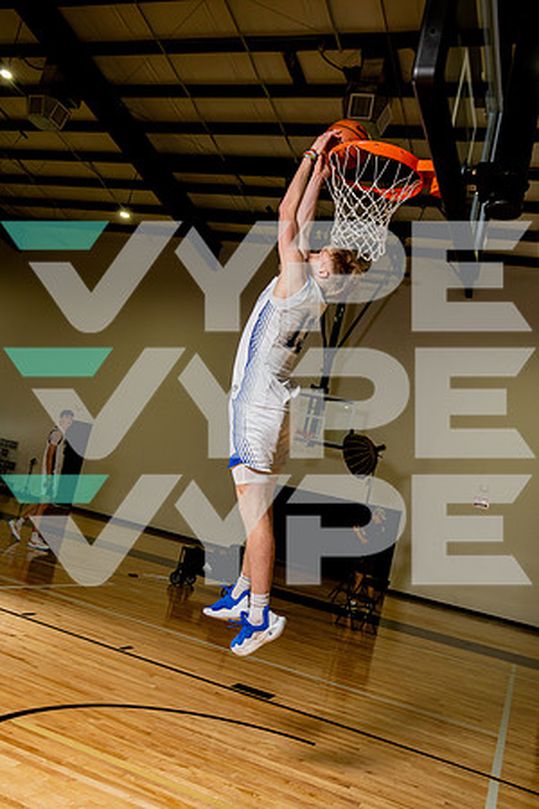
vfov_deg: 58.7
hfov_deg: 41.1
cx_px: 270
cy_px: 404
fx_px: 719
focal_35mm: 32
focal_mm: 32
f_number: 8
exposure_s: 1/250
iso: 250
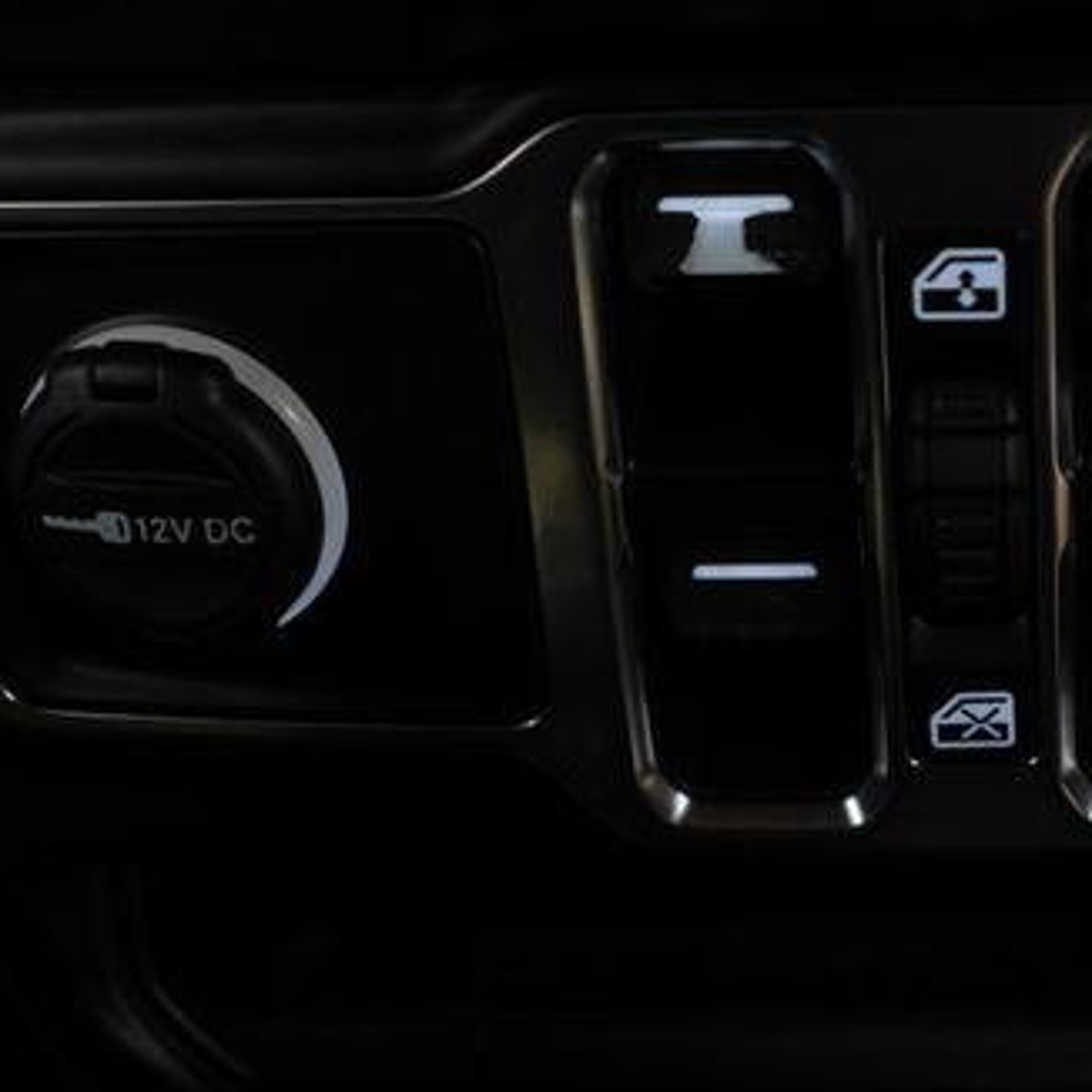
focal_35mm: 70
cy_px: 668
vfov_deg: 24.6
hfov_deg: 23.9
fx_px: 2498
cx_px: 1012
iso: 1000
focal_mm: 28
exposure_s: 1/40
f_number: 3.2
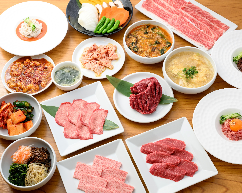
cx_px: 126
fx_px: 394
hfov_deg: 34.1
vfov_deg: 27.6
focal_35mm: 55
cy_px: 95
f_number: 9
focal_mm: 48
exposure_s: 1/160
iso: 250
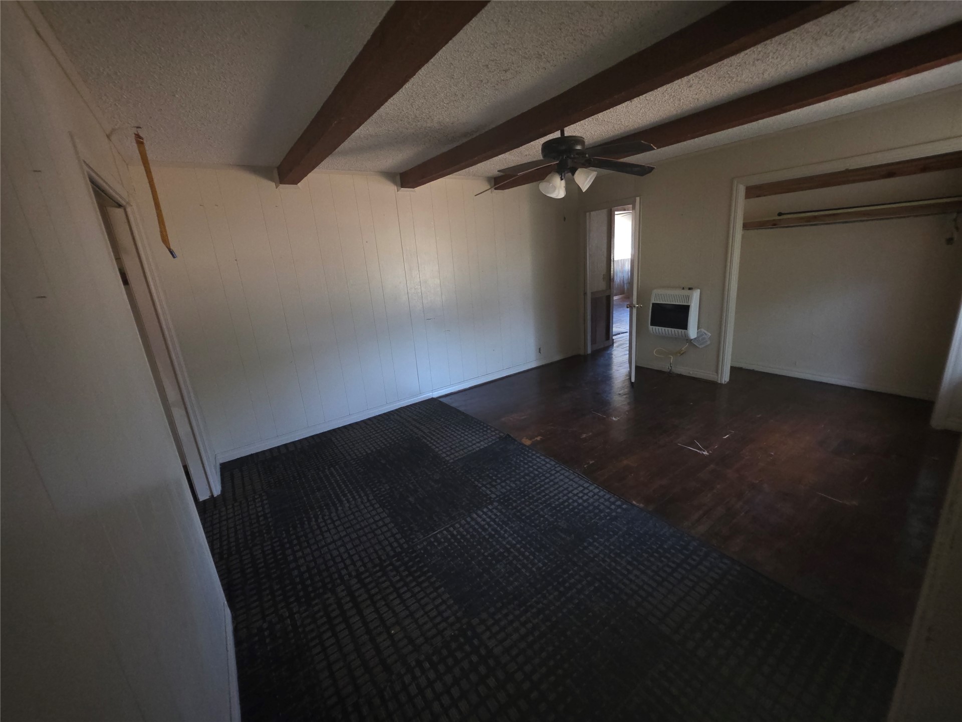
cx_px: 481
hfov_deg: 106.2
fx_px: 361
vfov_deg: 89.9
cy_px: 361
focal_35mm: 13
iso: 250
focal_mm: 2.2
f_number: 1.9
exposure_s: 1/30
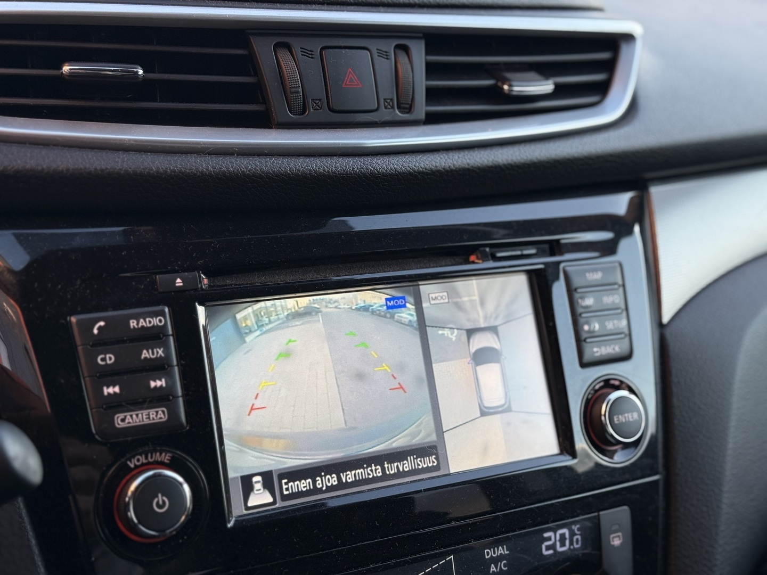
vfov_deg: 30.3
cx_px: 384
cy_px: 288
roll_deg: -3.9
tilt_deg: -21.1
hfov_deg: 39.7
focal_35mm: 48
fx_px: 1064
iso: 64
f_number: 1.78
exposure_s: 1/167
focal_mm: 6.76
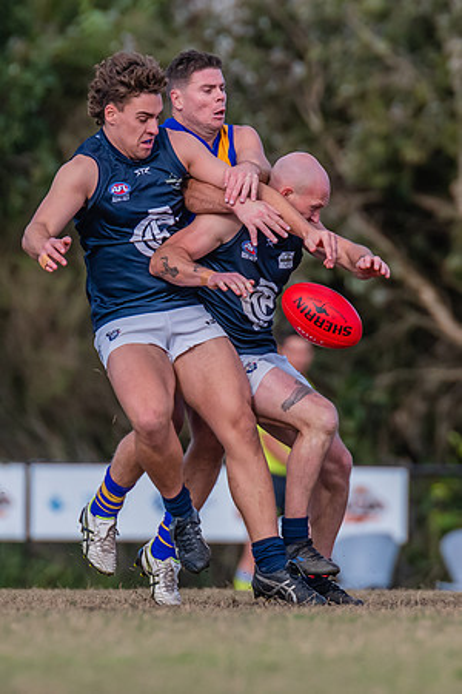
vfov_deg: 2.1
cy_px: 294
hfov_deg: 1.4
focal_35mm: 1001
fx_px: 19261
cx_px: 261
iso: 800
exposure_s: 1/2000
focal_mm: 420
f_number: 5
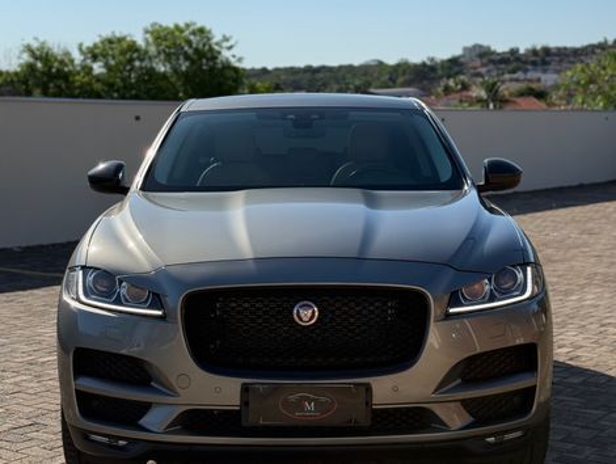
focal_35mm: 48
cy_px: 232
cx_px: 308
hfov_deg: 39.6
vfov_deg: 30.3
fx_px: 855
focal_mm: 6.76
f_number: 1.78
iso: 64
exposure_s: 1/7143
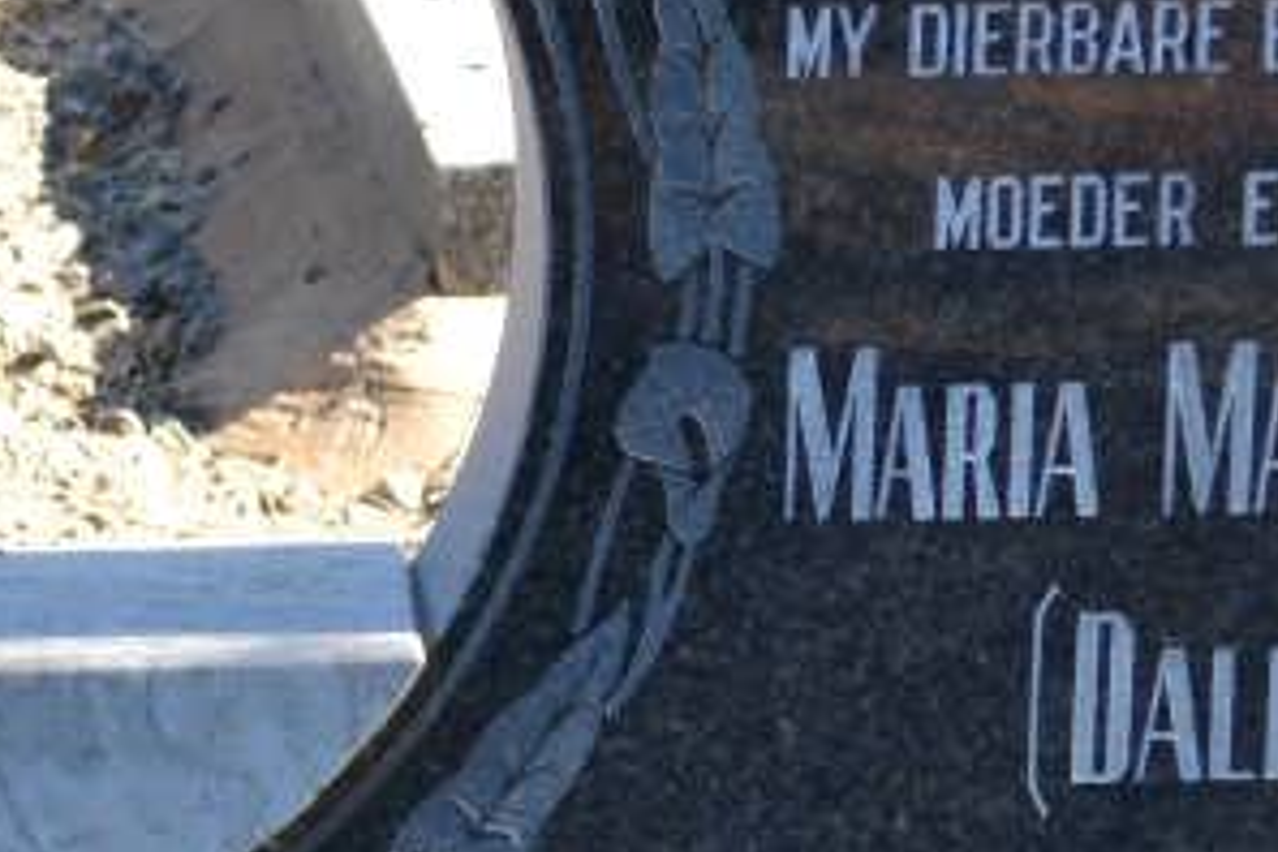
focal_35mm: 230
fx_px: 8164
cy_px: 456
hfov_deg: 8.9
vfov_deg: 6.0
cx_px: -129
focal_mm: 38
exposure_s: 1/100
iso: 400
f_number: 5
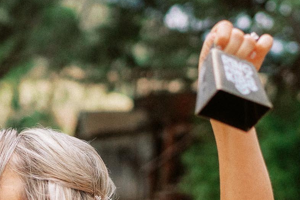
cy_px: 301
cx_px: 62
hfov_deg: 18.3
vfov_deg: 11.8
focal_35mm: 111
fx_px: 925
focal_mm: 35
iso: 640
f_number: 1.8
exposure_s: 1/800
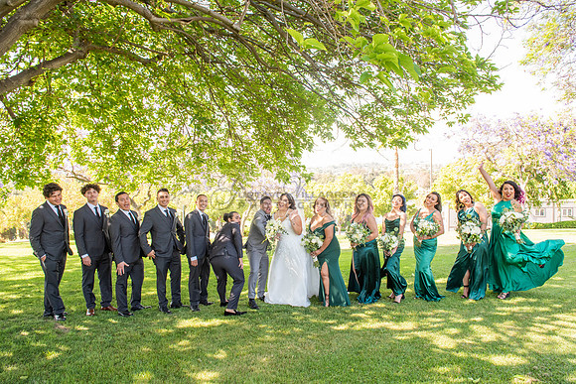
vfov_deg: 53.2
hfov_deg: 73.7
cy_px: 192
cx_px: 288
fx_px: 384
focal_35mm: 24
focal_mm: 24
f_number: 6.3
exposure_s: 1/200
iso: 500
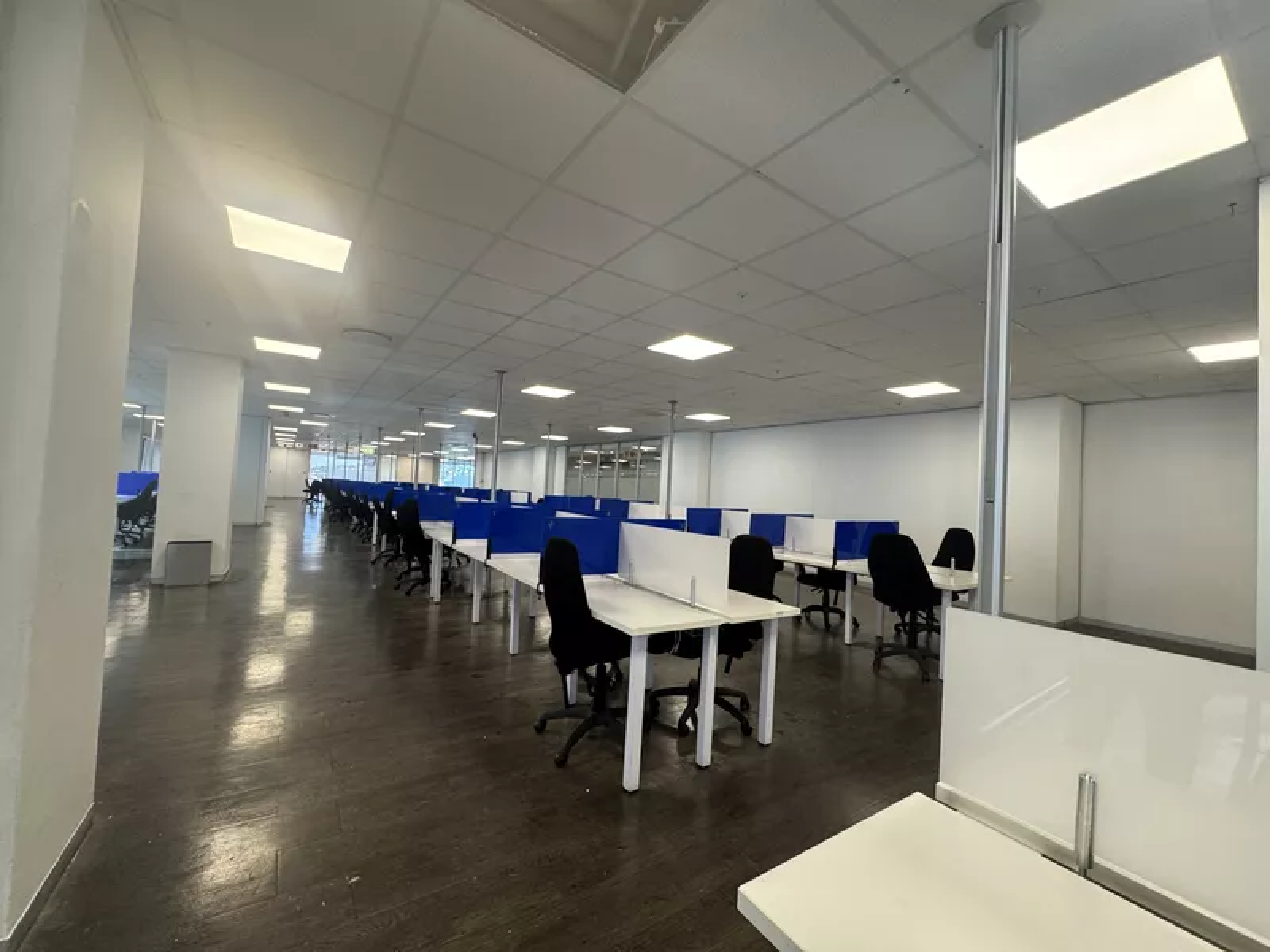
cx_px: 635
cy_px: 476
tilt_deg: +1.6
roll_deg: -3.1
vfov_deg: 85.7
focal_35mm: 14
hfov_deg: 102.1
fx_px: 514
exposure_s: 1/100
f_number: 2.2
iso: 160
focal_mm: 2.22
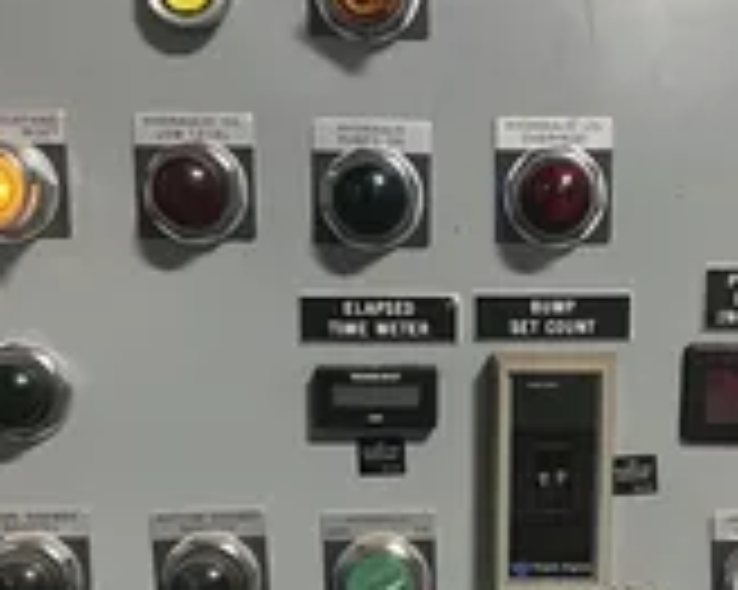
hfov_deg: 30.2
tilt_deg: -11.0
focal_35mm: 62
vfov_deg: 24.0
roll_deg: +0.0
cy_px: 518
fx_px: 1353
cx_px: 508
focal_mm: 5.7
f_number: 1.5
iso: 250
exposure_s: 1/43
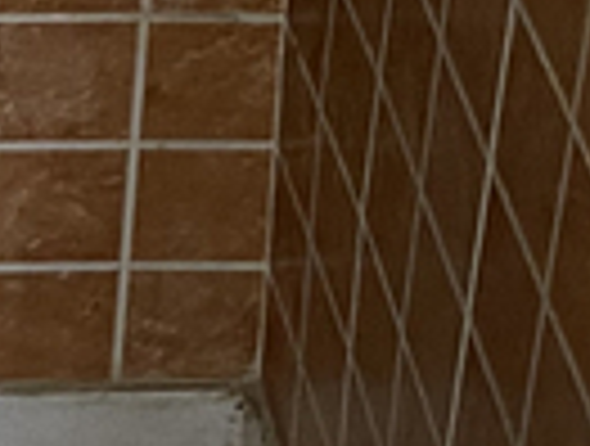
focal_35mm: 178
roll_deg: +0.8
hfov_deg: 10.8
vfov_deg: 7.9
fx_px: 3042
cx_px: -221
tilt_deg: -26.0
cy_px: -511
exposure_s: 1/44
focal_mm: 4.25
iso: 500
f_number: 1.8
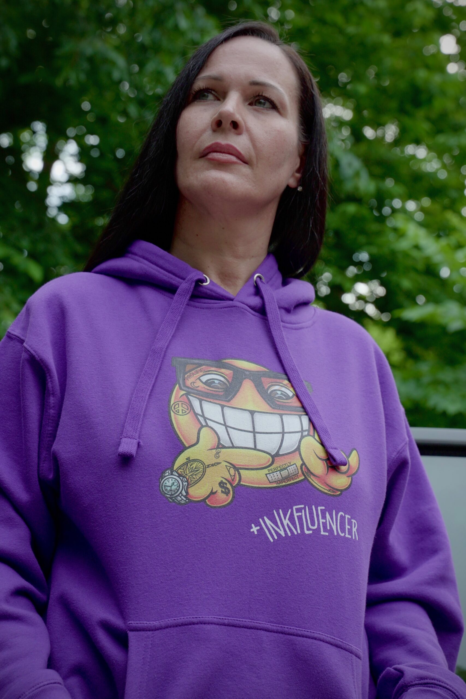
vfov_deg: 27.0
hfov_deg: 18.2
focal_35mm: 75
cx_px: 233
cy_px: 350
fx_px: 1456
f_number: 8
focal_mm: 75
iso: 3200
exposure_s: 1/320
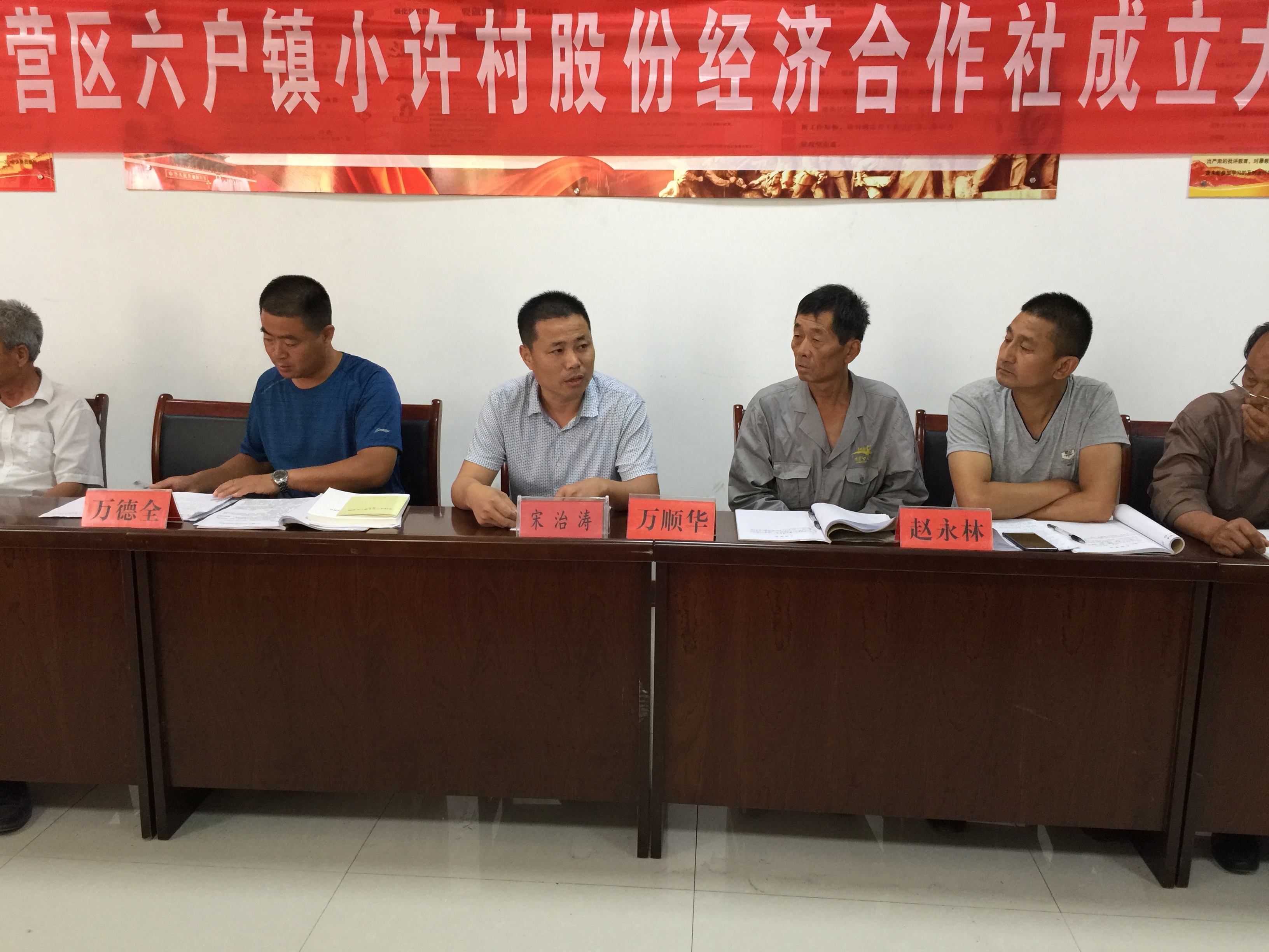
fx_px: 1063
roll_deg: -0.9
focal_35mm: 29
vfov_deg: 48.2
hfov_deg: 61.7
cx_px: 634
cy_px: 476
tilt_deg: -11.2
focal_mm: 4.15
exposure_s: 1/17
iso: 80
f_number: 2.2
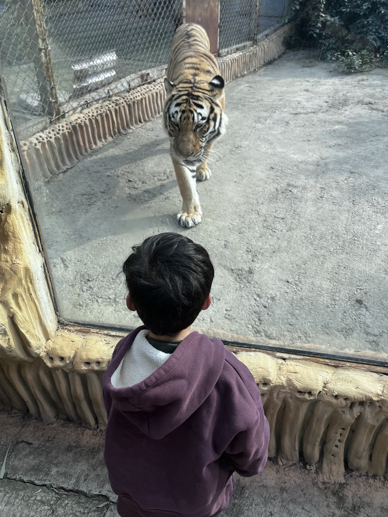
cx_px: 194
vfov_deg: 67.3
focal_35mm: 26
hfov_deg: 53.1
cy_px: 258
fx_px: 389
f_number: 1.6
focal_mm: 5.1
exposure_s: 1/1009
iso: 50
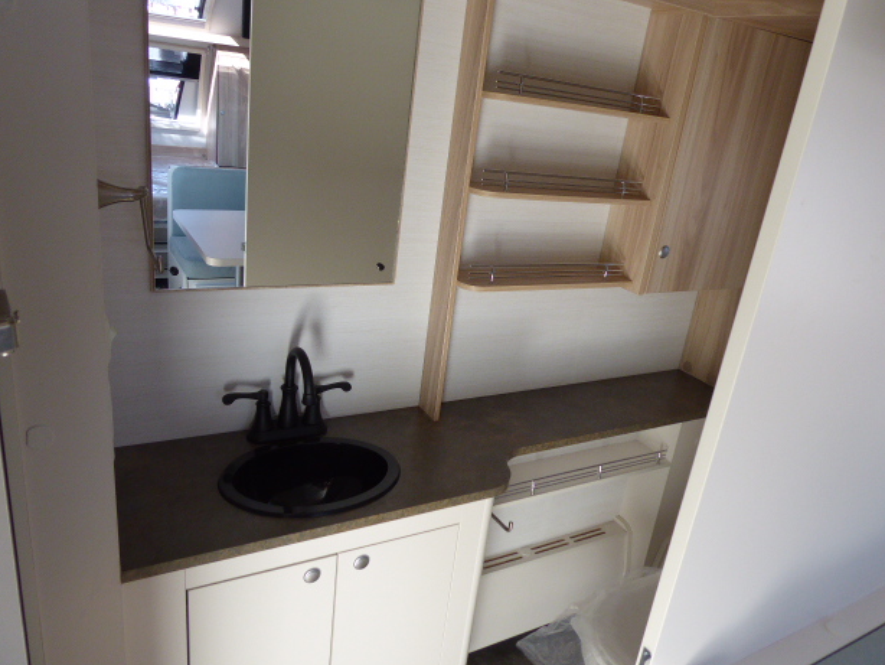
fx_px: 639
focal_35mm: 25
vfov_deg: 54.9
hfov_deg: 69.4
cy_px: 338
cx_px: 453
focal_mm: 4.3
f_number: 3.3
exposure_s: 1/60
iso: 200
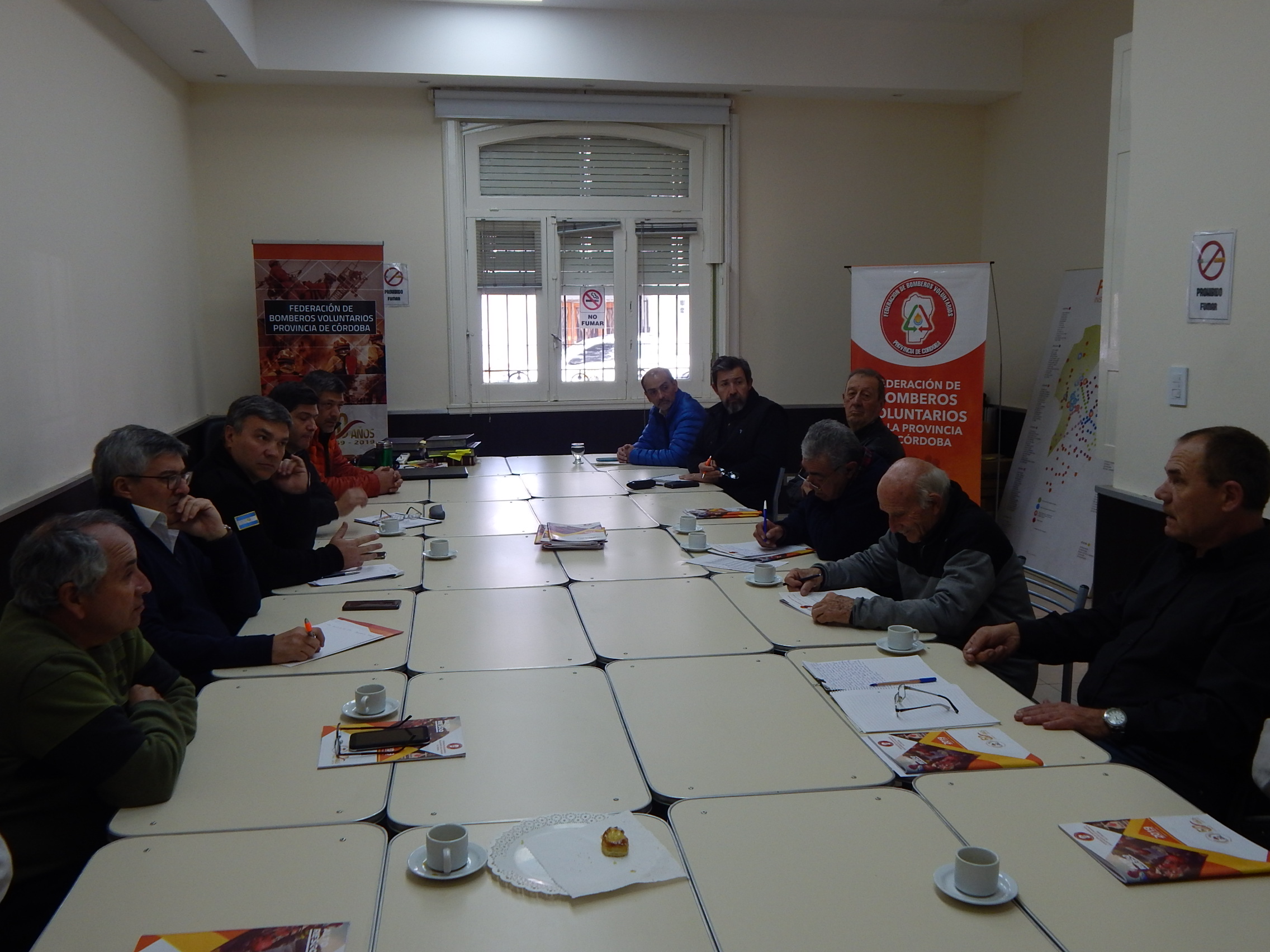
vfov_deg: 45.4
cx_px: 635
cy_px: 476
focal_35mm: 31
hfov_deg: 58.4
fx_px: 1137
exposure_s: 1/60
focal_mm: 5.6
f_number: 3.2
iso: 125
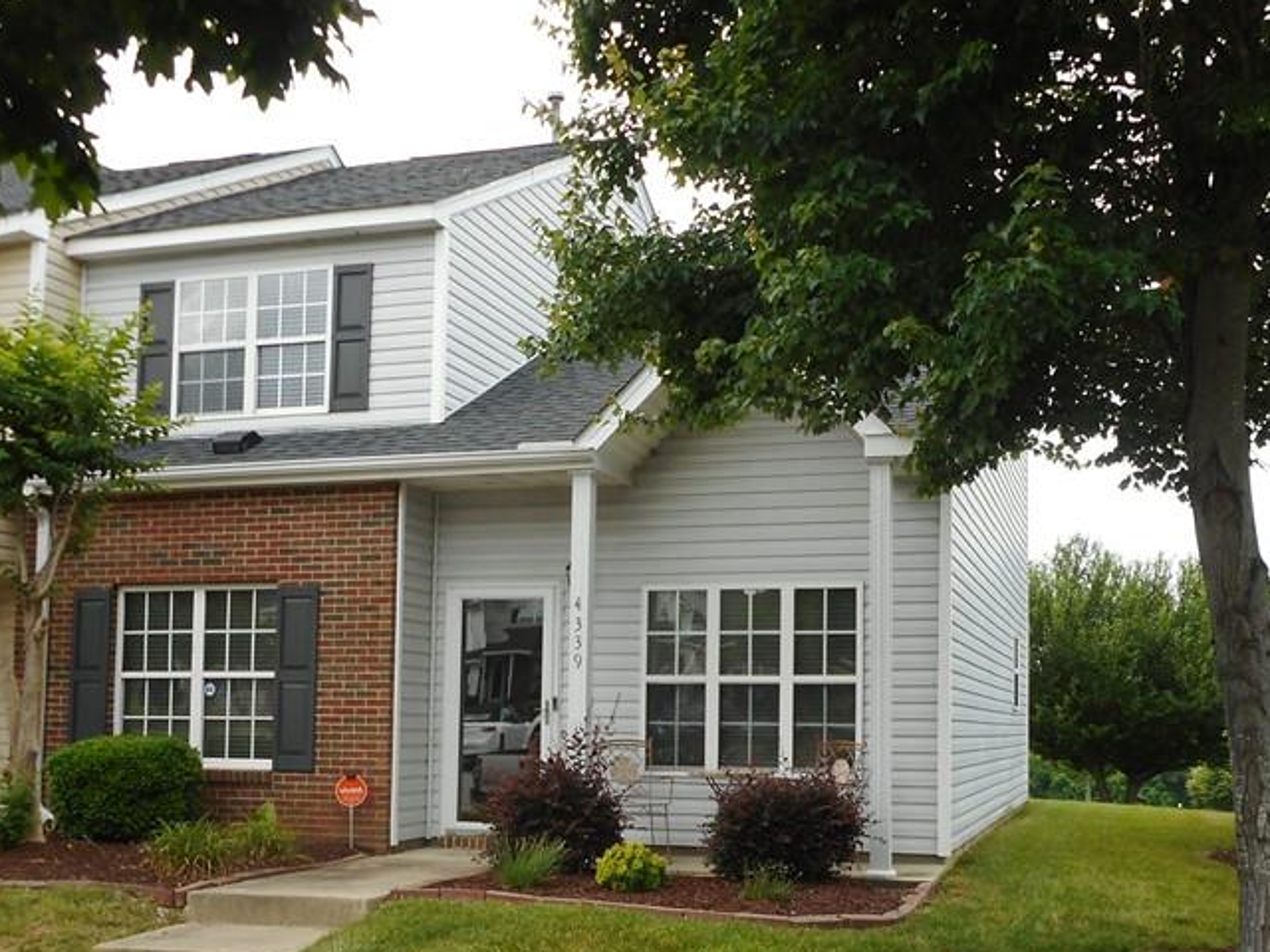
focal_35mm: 40
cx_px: 677
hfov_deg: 46.8
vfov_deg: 35.6
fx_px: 1468
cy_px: 629
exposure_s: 1/250
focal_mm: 4.5
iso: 80
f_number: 3.7
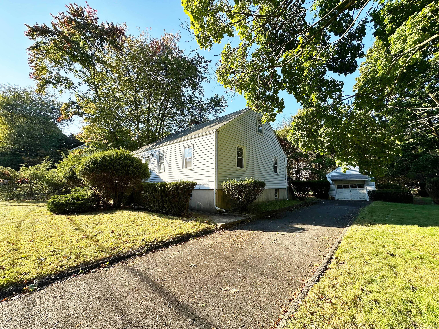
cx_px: 220
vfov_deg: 85.7
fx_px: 178
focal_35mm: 14
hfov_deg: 102.1
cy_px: 164
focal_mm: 2.22
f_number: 2.2
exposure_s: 1/442
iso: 40
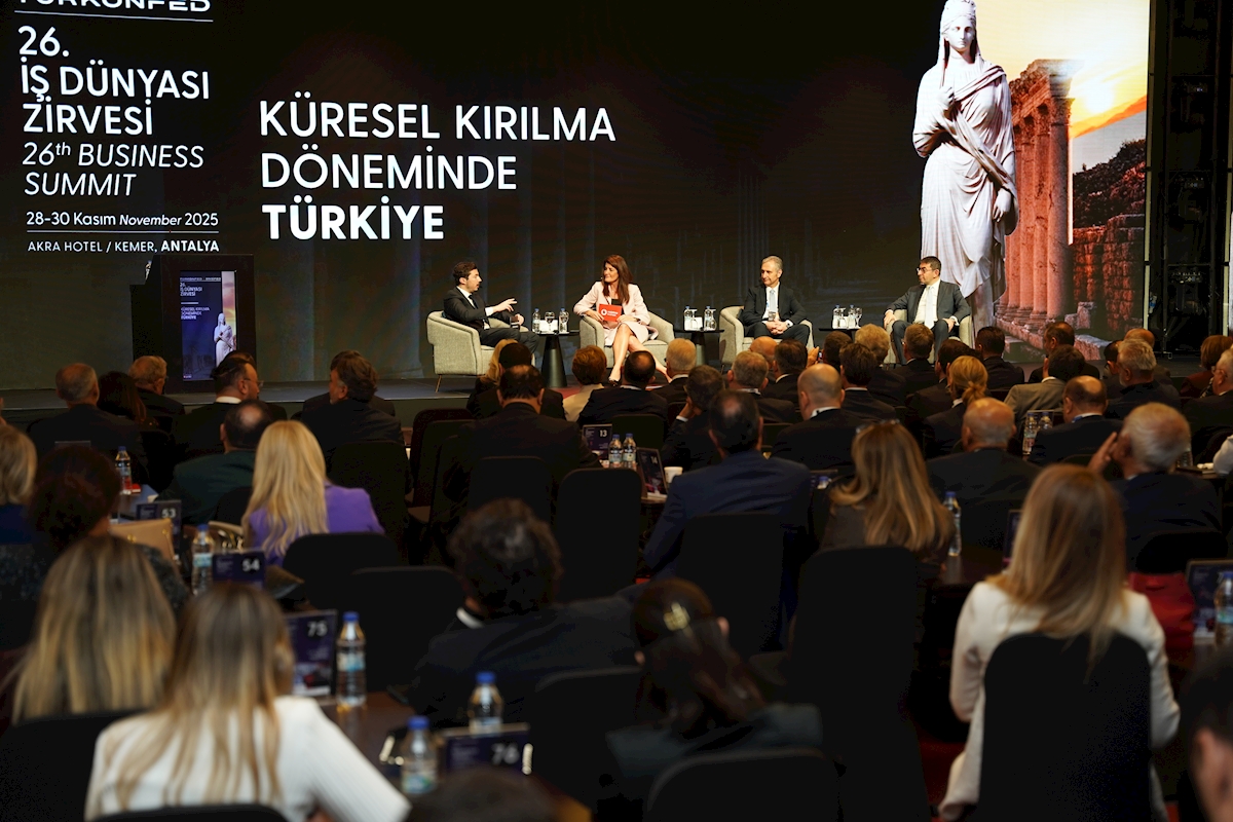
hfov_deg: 31.9
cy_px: 411
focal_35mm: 63
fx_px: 2154
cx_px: 616
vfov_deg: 21.6
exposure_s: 1/160
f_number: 2.8
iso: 640
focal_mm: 62.9
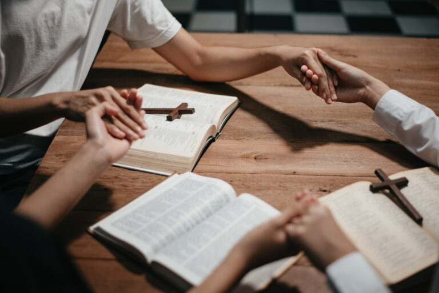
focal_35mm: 50
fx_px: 610
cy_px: 146
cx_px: 220
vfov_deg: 27.0
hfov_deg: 39.6
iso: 250
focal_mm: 50
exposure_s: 1/640
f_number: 1.8
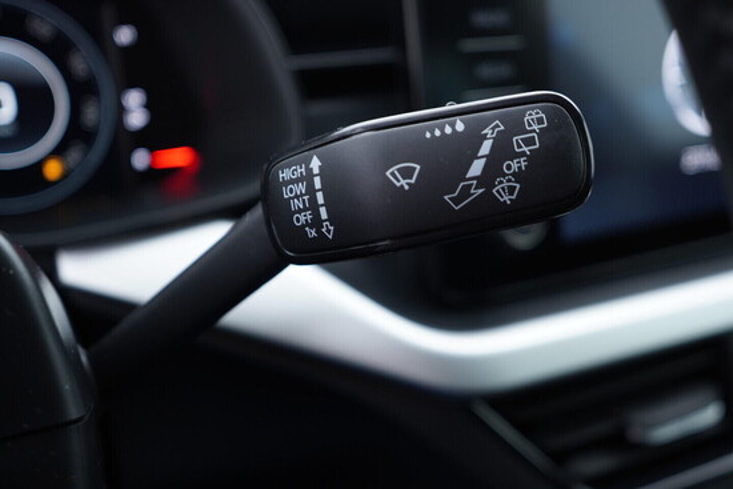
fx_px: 733
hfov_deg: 53.1
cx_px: 366
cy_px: 244
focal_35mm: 36
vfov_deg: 36.9
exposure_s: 1/40
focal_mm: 24
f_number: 2.8
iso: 200
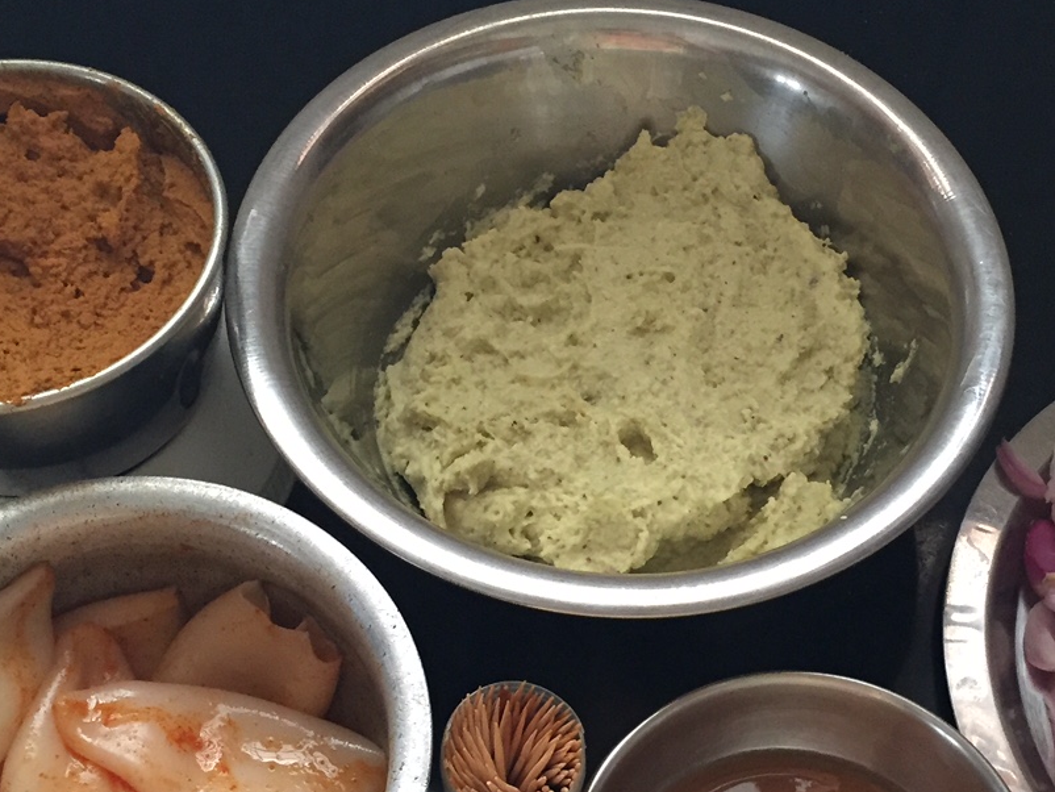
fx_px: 1799
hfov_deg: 32.6
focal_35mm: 59
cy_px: 564
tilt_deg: -59.2
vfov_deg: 24.6
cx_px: 634
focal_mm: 4.15
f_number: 2.2
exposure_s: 1/20
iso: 250
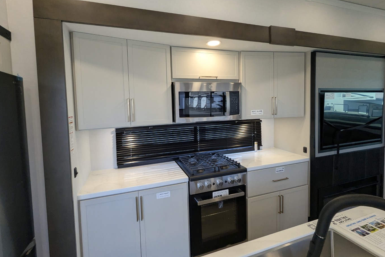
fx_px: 182
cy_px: 115
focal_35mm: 17
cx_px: 195
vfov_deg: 70.3
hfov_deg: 93.3
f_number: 2.2
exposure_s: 1/85.5
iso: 154
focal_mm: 2.35
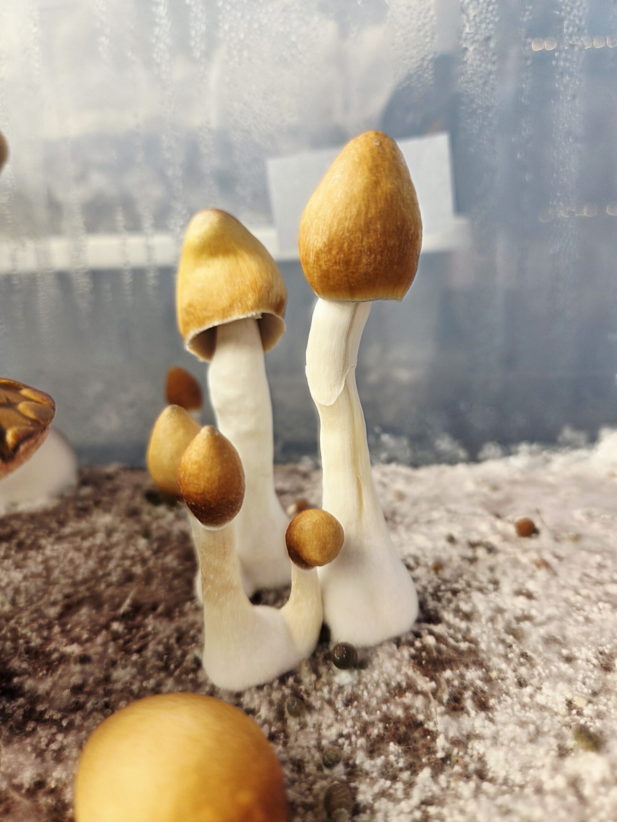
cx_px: 308
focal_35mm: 23
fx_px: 547
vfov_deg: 73.9
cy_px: 411
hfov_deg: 58.9
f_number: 1.8
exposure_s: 1/182
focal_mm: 5.4
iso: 40
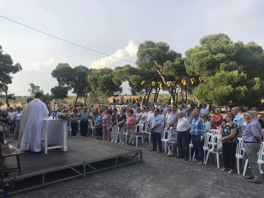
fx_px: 214
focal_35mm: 28
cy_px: 99
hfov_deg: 63.4
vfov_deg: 49.7
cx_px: 132
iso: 20
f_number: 1.8
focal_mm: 3.99
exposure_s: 1/1773
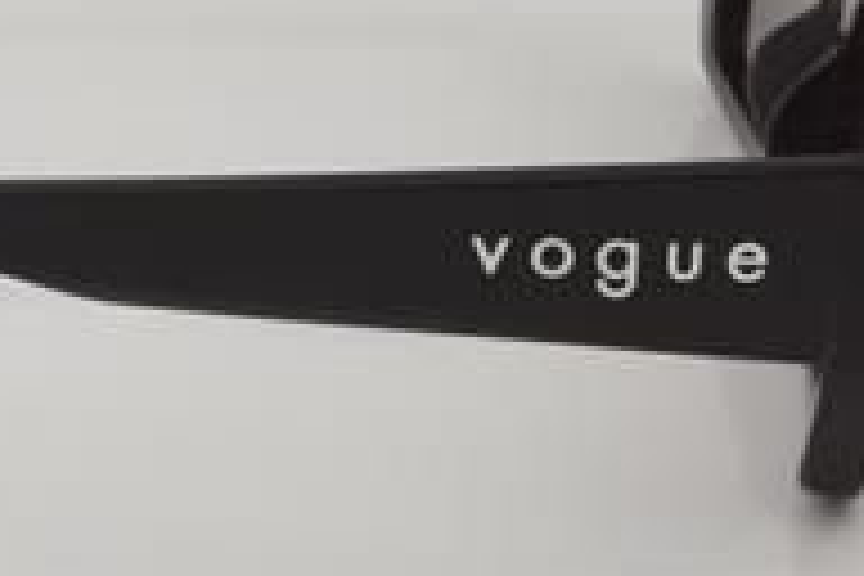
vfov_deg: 8.8
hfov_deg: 13.1
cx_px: 81
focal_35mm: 156
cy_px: 108
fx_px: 3744
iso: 100
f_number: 32
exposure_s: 1/3
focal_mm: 50
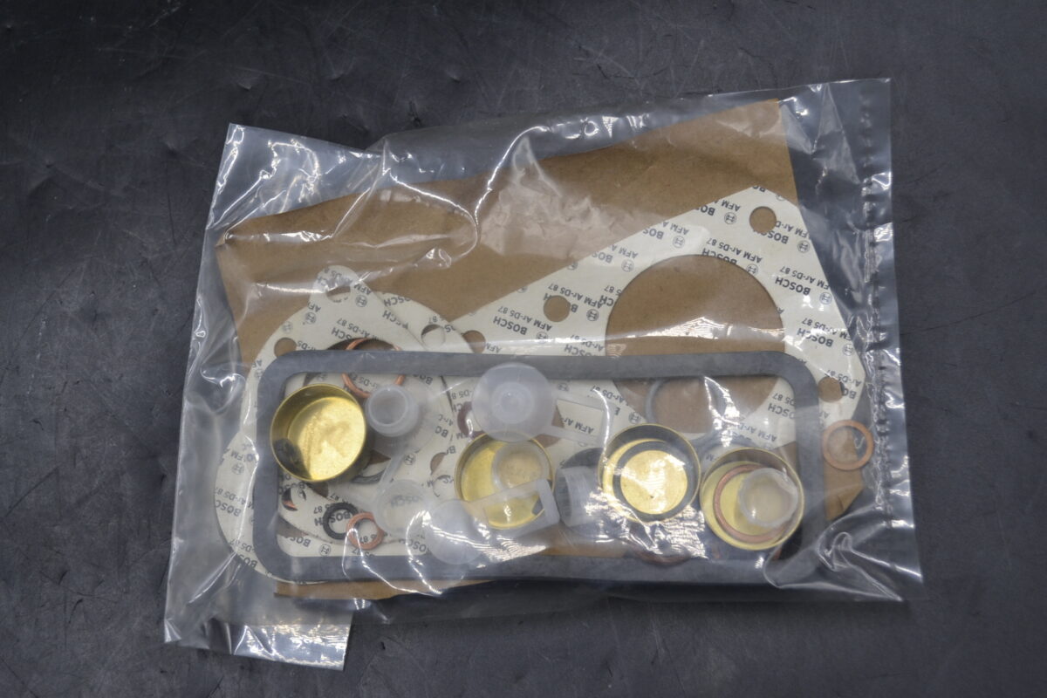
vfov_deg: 29.9
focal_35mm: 45
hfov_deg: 43.6
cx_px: 524
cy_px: 349
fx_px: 1309
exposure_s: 1/125
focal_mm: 30
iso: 320
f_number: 5.6
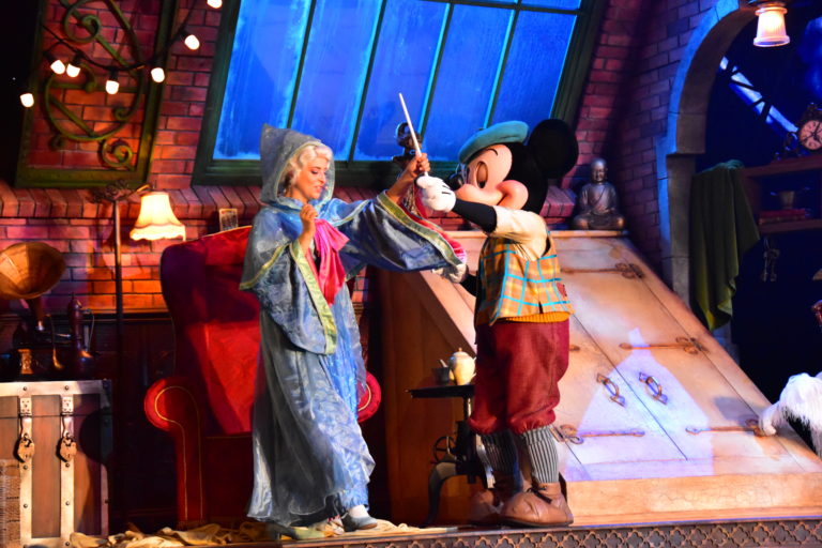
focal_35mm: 105
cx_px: 411
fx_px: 2397
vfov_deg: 13.0
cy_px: 274
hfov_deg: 19.5
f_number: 5
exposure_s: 1/125
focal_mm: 70
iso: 5000
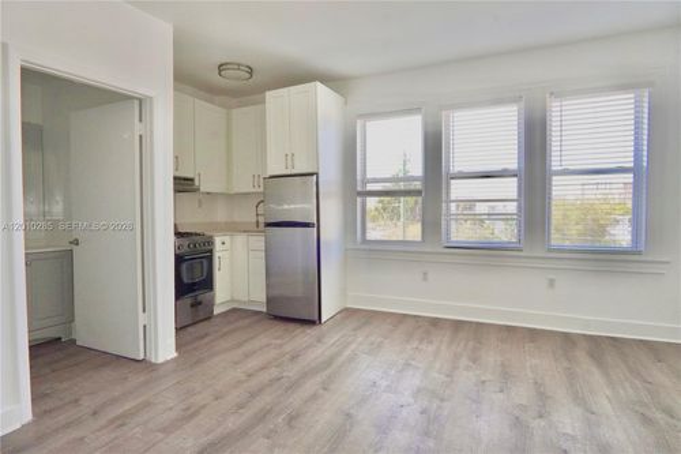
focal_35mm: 18
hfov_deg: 90.0
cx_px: 340
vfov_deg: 67.3
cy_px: 227
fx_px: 340
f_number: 11
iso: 1000
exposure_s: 1/60
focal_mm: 12
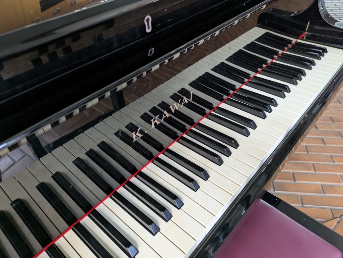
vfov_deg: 54.9
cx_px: 172
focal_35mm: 25
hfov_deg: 69.4
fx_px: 248
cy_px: 129
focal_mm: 5.43
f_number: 1.89
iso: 232
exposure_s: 1/40
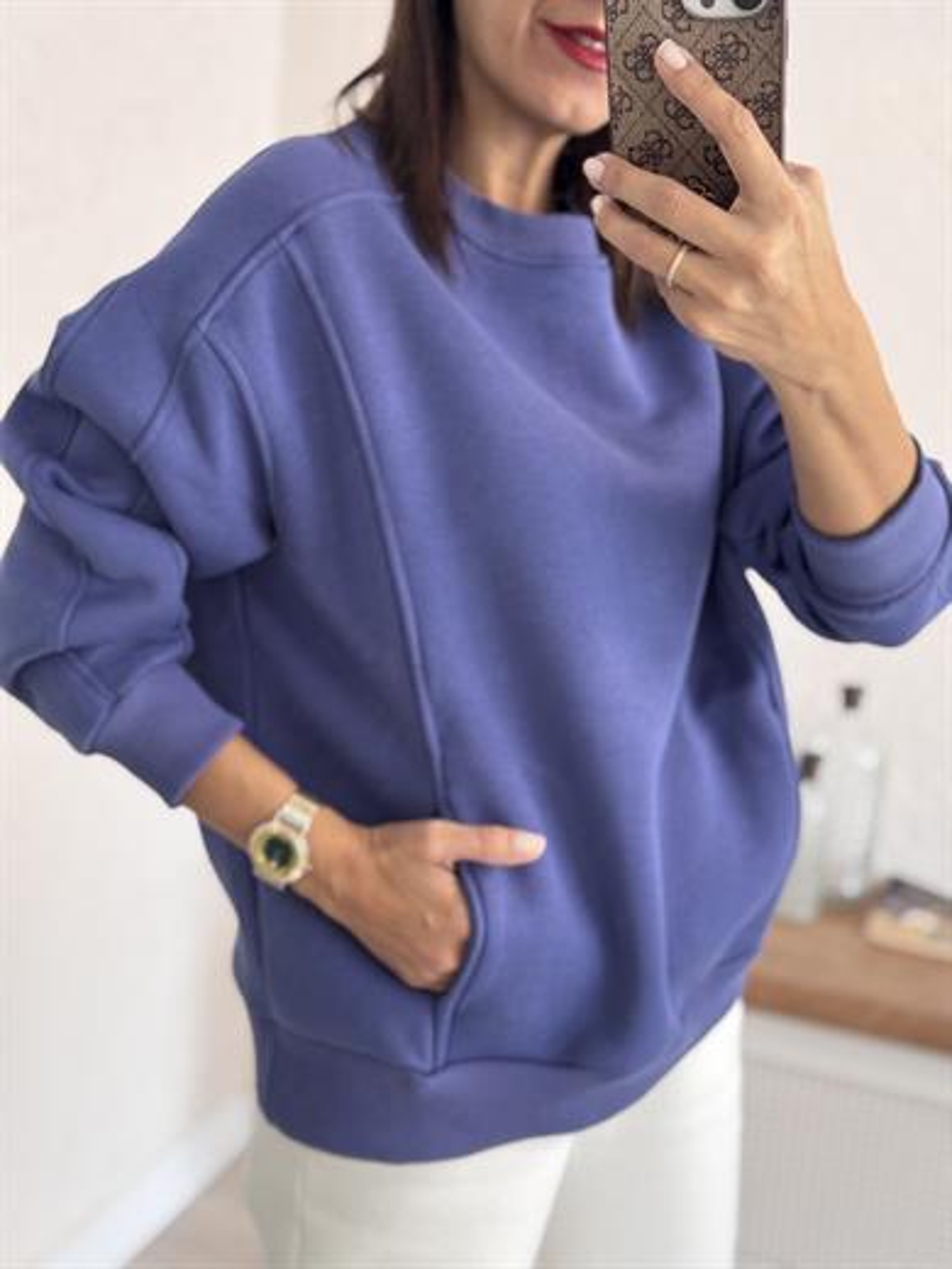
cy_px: 634
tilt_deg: -27.5
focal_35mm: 48
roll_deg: -4.2
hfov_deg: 30.3
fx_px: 1760
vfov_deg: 39.7
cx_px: 476
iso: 100
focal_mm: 6.76
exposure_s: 1/69
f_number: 1.78
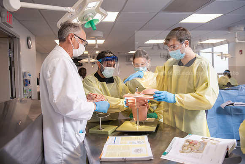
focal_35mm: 32
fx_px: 218
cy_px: 82
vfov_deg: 41.1
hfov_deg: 58.7
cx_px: 122
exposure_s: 1/200
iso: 320
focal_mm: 32
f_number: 3.5
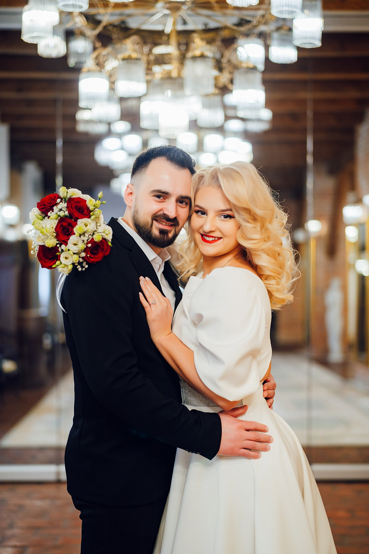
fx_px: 769
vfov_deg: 39.6
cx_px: 184
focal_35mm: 50
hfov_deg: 27.0
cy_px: 277
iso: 640
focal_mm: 50
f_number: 1.4
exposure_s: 1/200
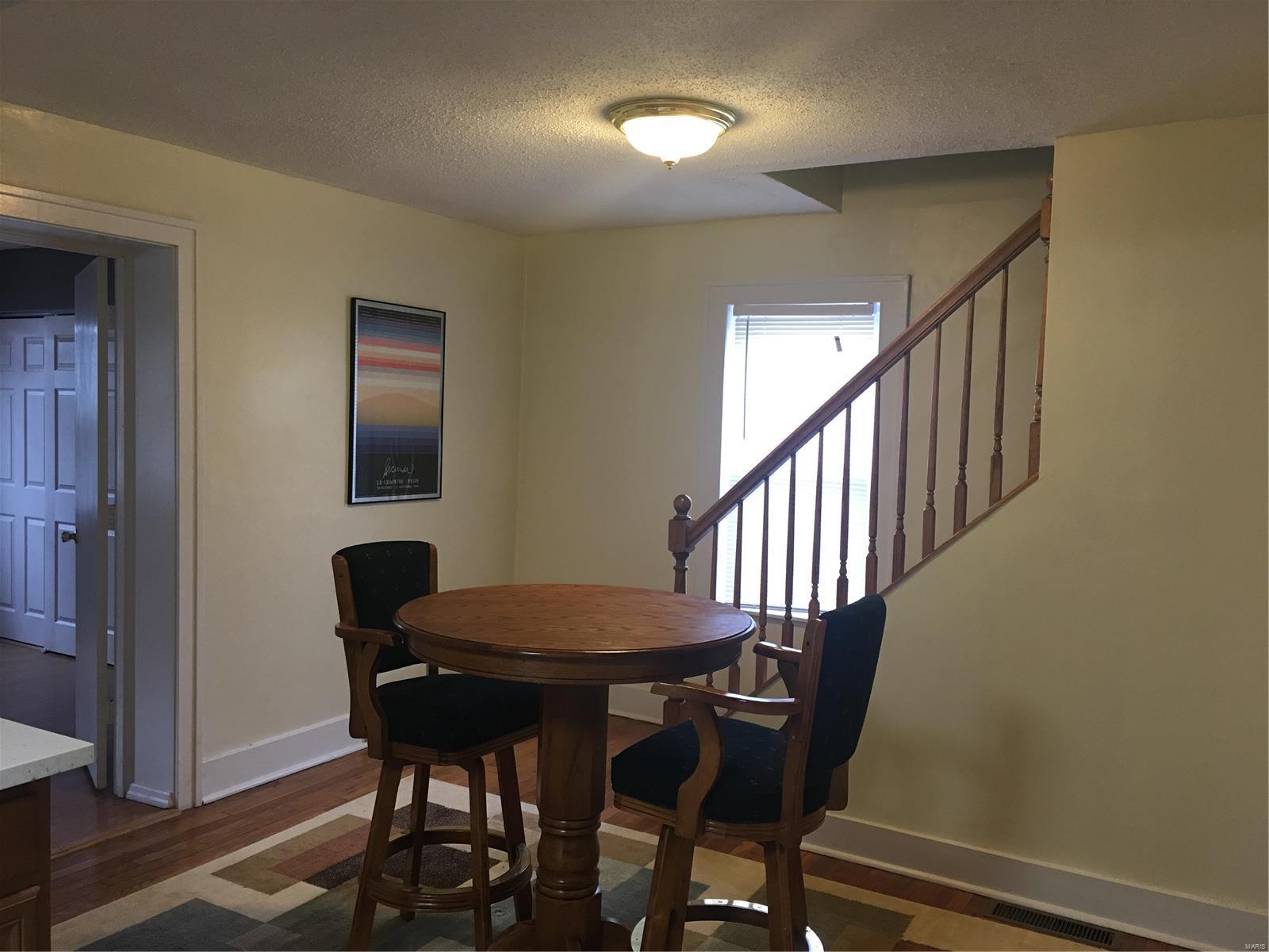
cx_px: 634
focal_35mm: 29
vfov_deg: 48.2
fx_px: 1063
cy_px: 476
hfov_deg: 61.7
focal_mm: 4.15
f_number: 2.2
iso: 50
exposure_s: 1/15
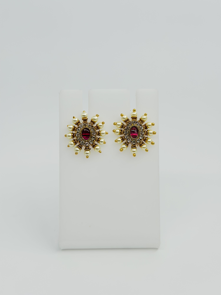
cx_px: 110
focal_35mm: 48
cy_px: 148
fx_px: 409
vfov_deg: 39.7
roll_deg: -0.9
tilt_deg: -19.3
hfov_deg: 30.3
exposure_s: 1/1517
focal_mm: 6.86
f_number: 1.78
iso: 80
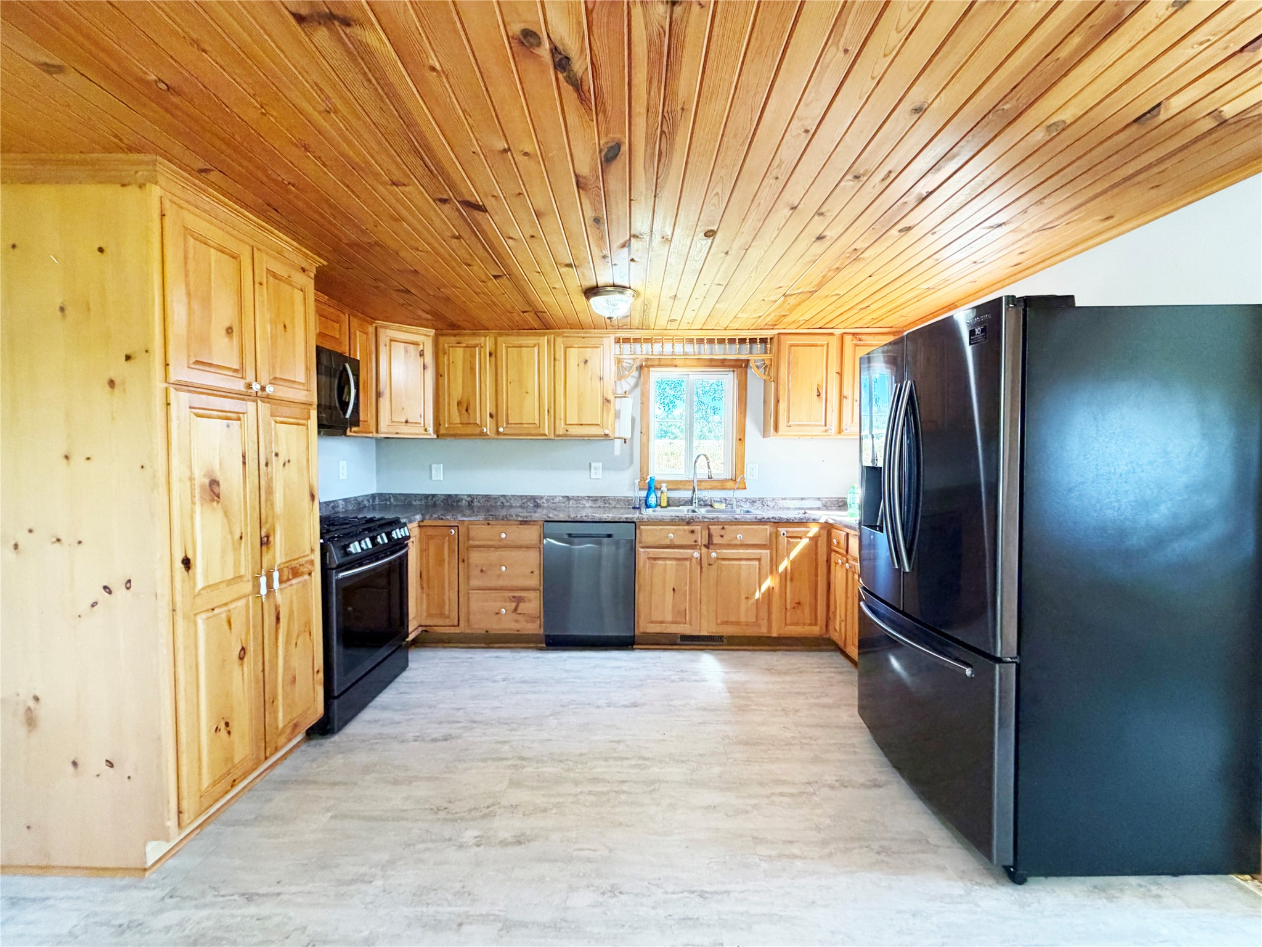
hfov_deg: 102.1
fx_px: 510
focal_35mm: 14
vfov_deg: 85.7
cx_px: 631
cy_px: 474
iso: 320
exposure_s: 1/80
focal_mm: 2.22
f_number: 2.2
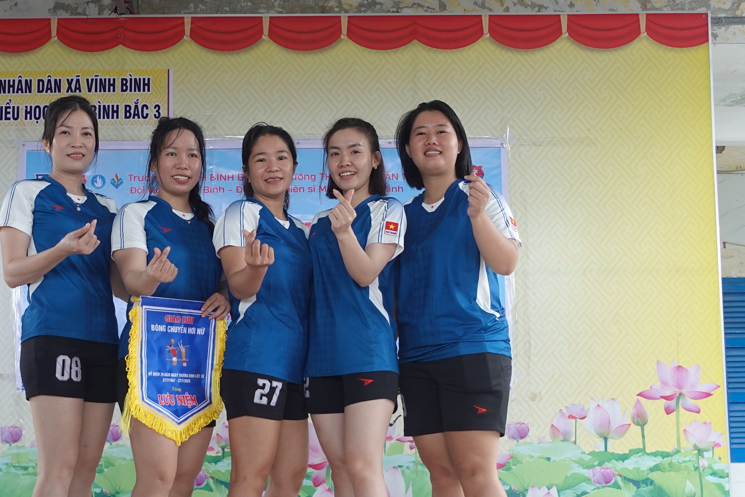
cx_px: 263
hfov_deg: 42.3
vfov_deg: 29.1
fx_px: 952
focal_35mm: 46
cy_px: 328
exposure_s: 1/60
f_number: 2.8
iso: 250
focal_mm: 10.1
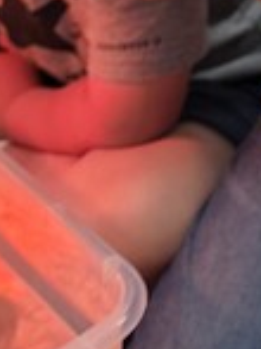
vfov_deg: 14.8
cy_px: -152
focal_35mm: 125
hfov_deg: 11.0
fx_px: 1258
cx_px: 475
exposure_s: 1/120
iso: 160
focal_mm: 6.3
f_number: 1.7
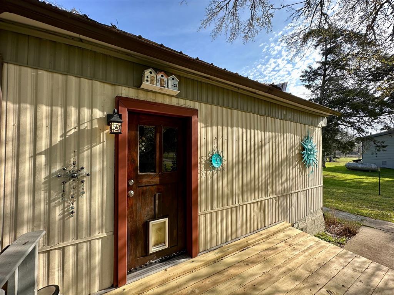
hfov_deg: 102.1
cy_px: 148
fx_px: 159
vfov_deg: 85.7
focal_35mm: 14
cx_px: 197
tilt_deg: +0.6
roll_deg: -0.4
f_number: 2.2
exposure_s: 1/567
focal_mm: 2.22
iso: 40
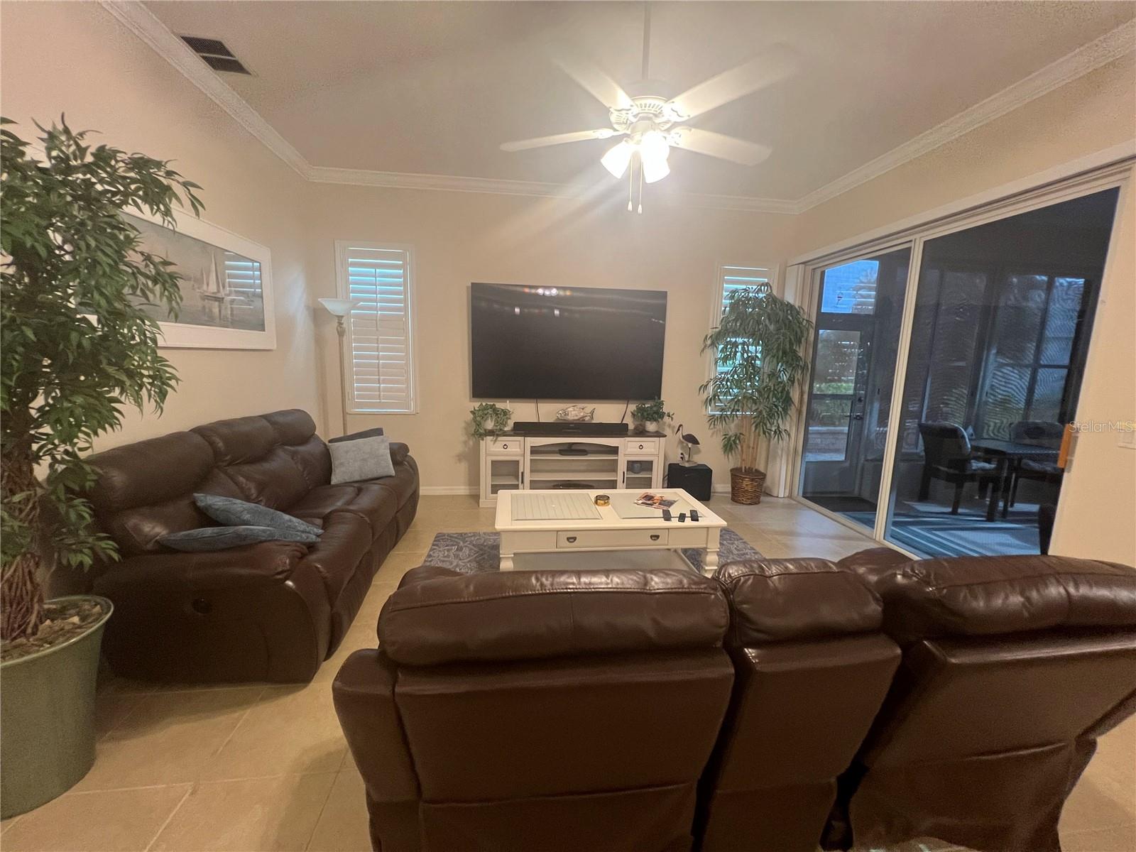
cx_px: 568
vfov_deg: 89.9
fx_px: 427
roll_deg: -1.2
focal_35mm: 13
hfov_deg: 106.2
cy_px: 426
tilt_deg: -7.7
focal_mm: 1.57
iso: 400
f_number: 1.8
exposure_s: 1/60
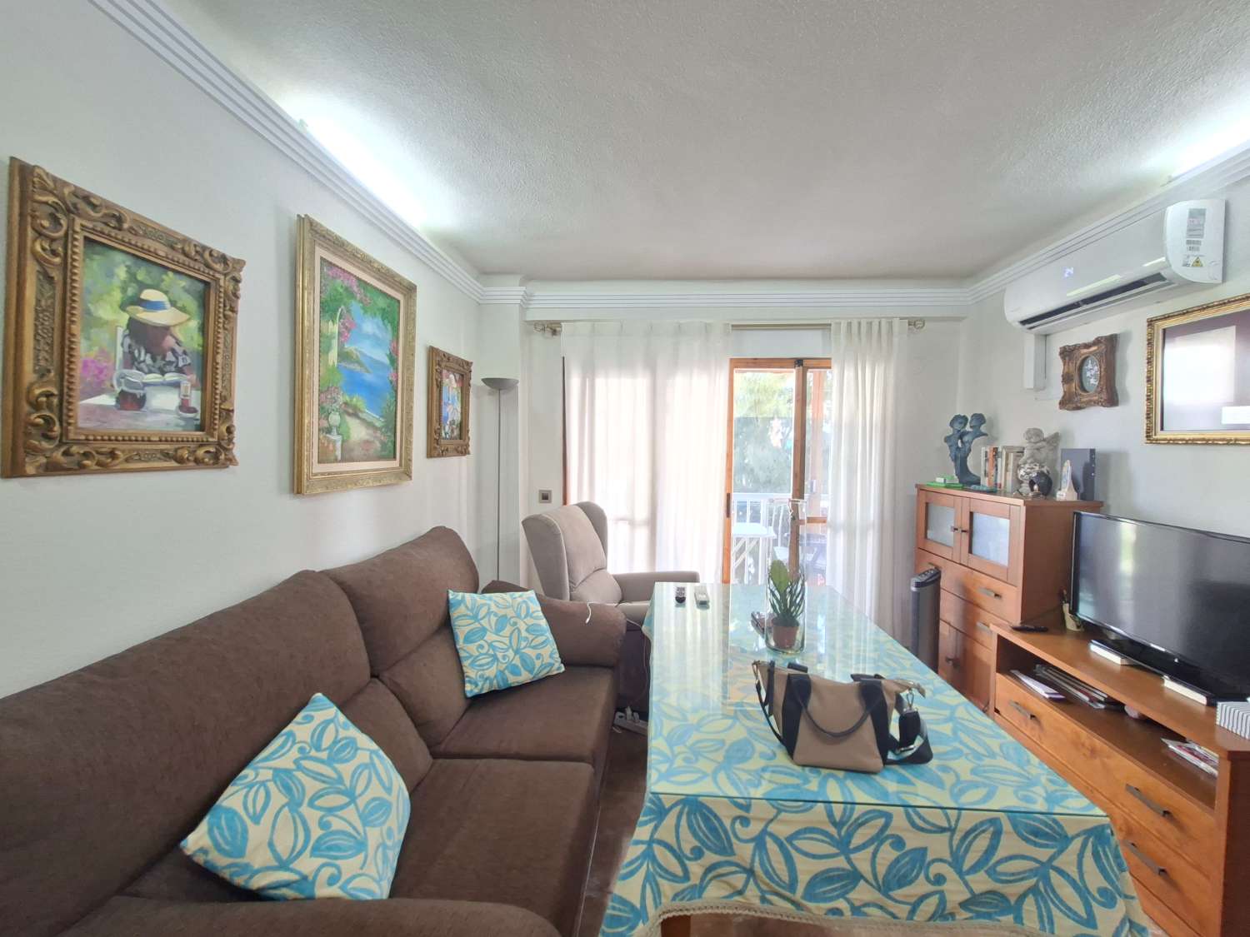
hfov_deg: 106.2
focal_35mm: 13
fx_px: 469
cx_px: 625
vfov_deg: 89.9
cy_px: 468
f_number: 2.2
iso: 200
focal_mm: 1.74
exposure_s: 1/24
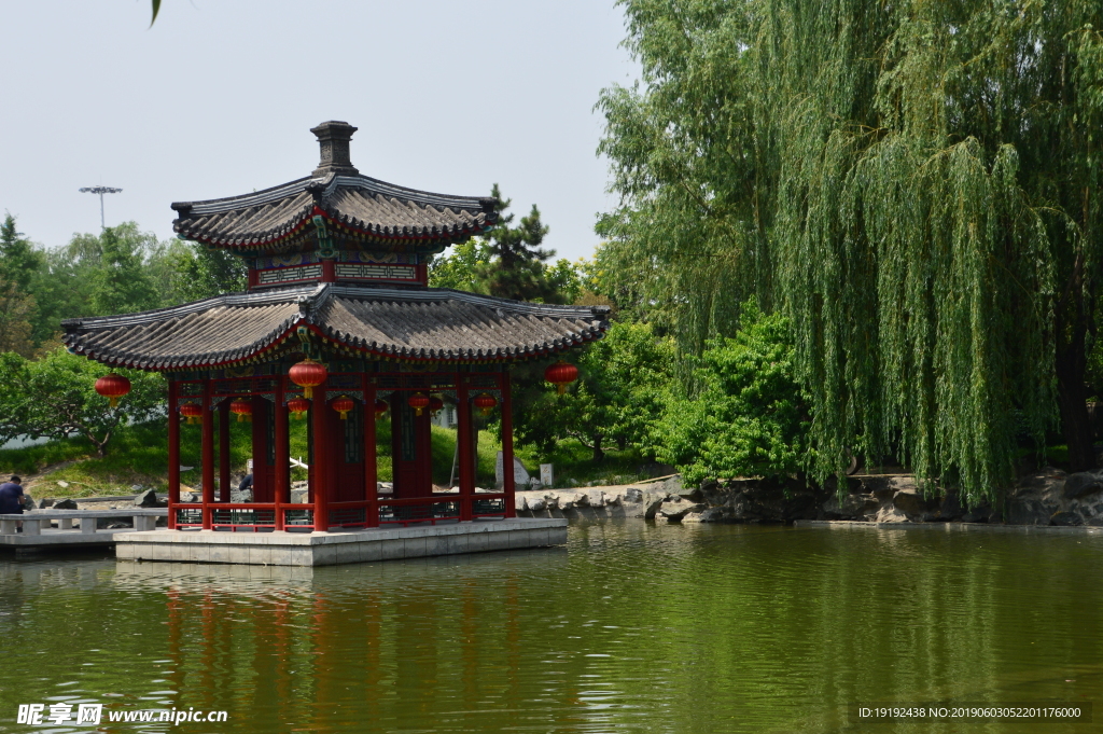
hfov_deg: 30.5
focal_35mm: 66
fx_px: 2020
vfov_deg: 20.6
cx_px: 552
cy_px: 367
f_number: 11
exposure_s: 1/320
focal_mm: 44
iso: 200
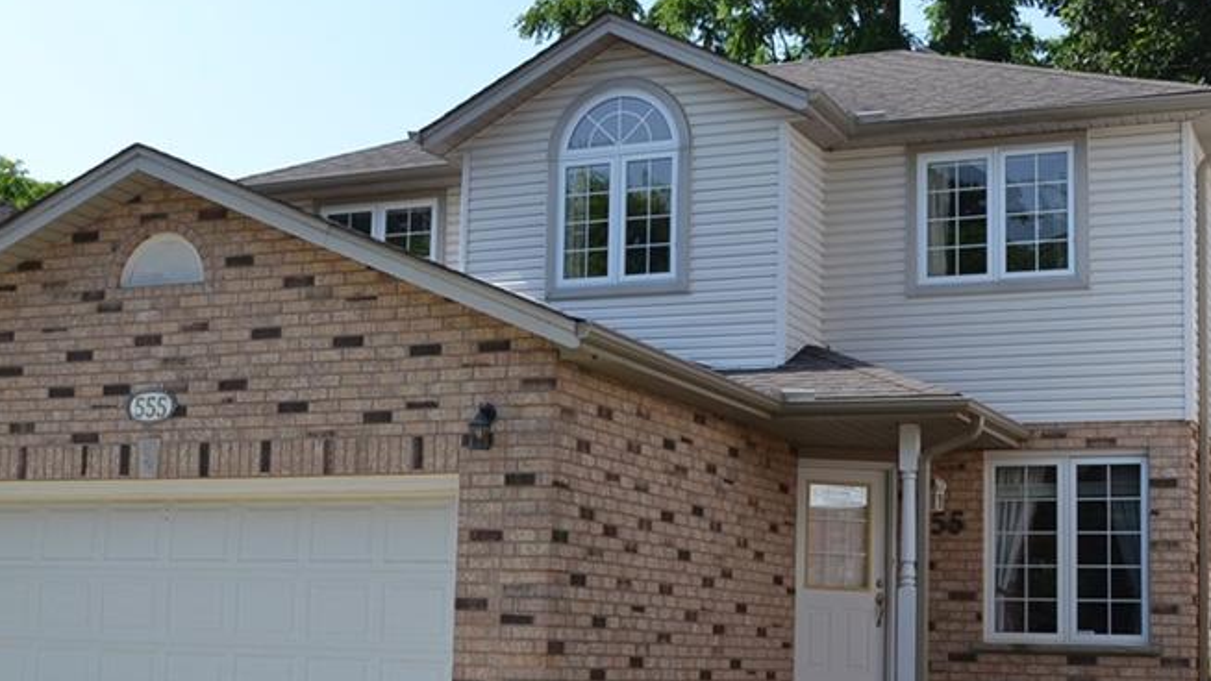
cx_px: 548
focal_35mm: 59
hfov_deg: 35.4
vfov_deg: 20.4
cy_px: 400
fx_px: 1895
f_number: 7.1
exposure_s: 1/200
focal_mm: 24
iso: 100
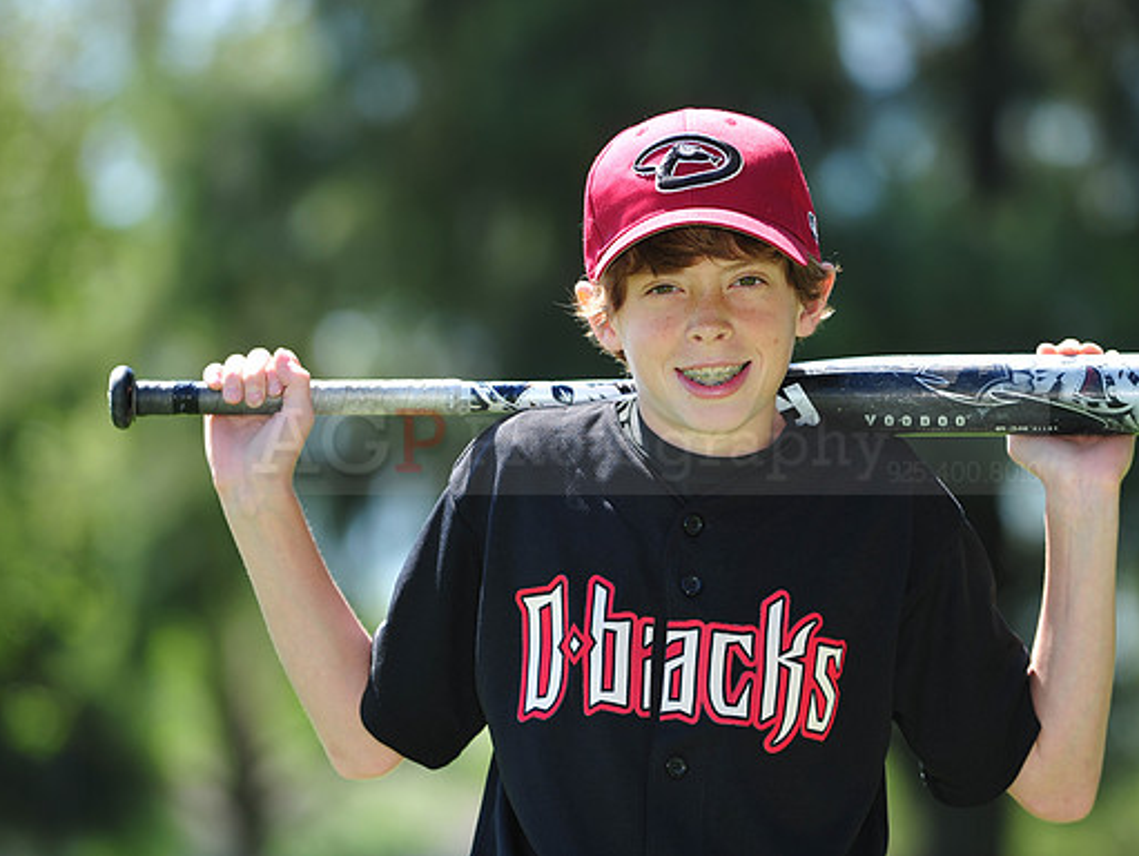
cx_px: 617
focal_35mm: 218
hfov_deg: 9.1
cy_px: 428
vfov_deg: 6.8
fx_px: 7178
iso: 200
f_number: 4.5
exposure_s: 1/400
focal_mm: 200
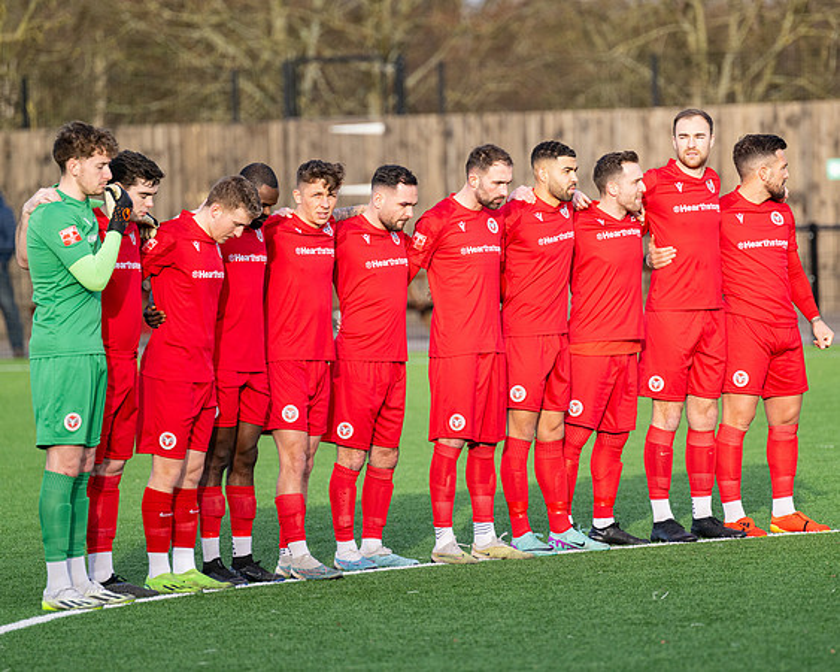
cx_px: 469
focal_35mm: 313
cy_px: 322
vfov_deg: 4.9
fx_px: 7772
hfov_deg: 6.2
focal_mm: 260
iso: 400
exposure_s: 1/1600
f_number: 4
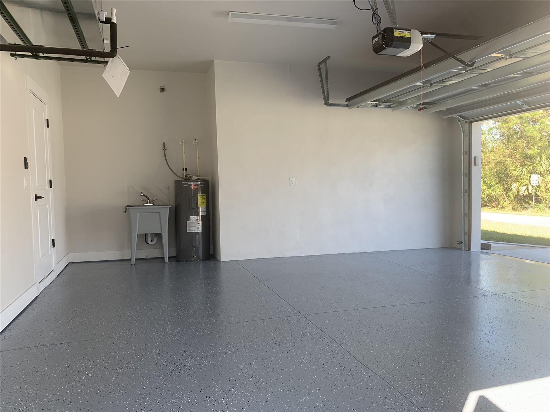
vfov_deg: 53.1
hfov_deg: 67.3
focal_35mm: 26
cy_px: 206
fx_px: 413
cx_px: 275
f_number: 1.8
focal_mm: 4.25
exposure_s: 1/154
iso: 25
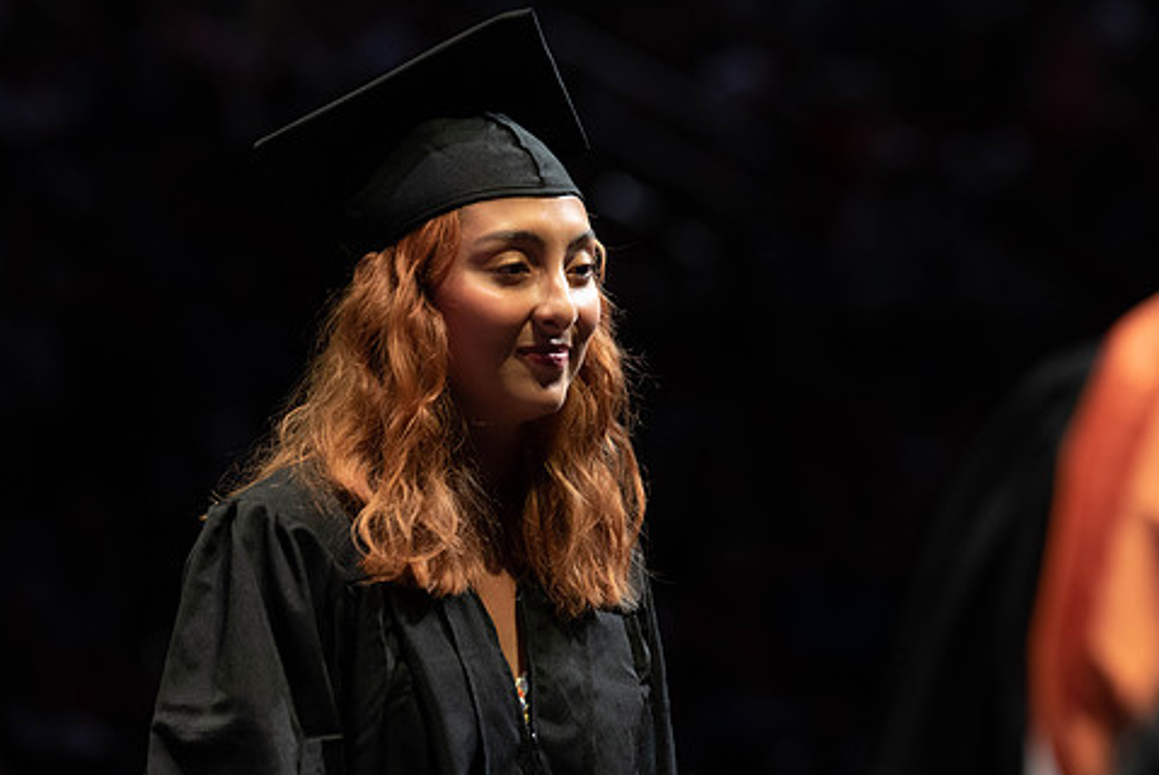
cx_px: 544
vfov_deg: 5.7
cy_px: 360
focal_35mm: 242
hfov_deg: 8.5
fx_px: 7795
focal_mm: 200
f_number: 4.5
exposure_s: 1/320
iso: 1600
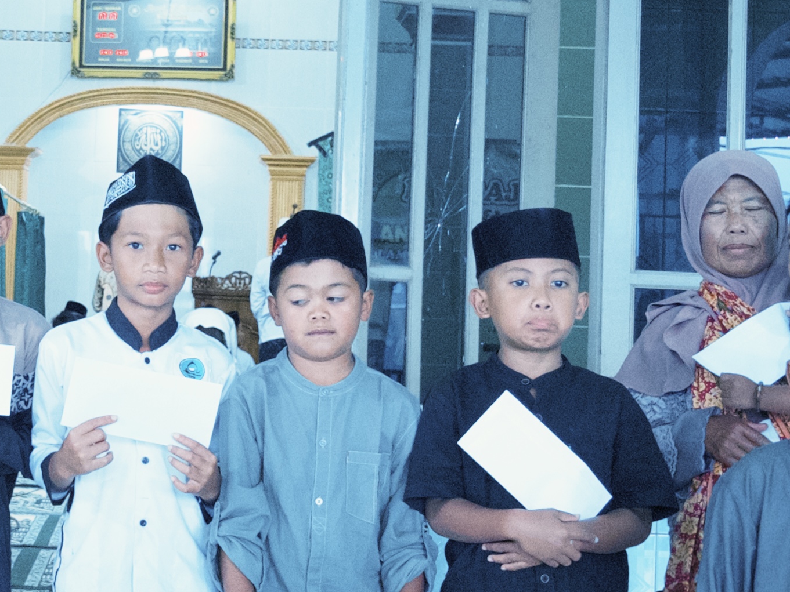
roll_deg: -3.0
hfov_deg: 24.7
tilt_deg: +4.0
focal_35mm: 77
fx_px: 1757
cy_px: 189
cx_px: 93
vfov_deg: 19.1
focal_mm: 5.96
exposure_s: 1/50
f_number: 1.6
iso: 250
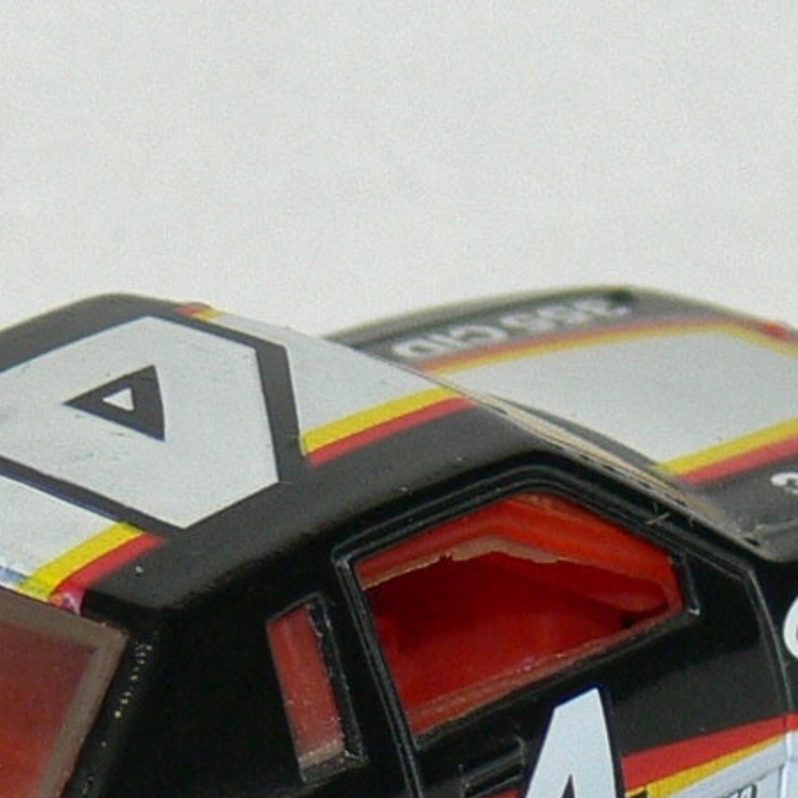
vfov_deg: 3.8
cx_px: 299
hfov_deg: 3.8
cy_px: 750
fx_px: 12102
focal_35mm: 464
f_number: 3.2
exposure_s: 1/30
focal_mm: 19.6
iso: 100
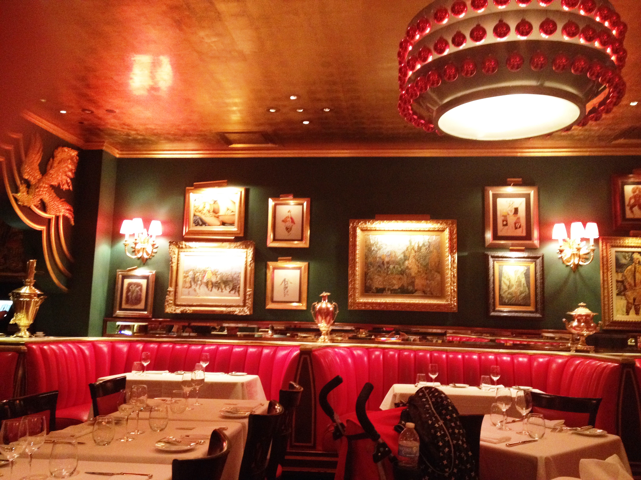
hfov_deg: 52.6
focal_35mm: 35
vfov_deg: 40.7
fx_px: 648
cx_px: 320
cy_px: 240
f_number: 2.4
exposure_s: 1/15
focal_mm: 4.28
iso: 400
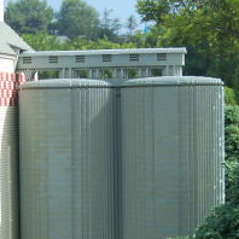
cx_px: 51
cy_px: 176
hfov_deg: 12.4
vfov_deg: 12.4
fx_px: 1094
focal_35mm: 140
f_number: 5.6
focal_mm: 34
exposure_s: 1/125
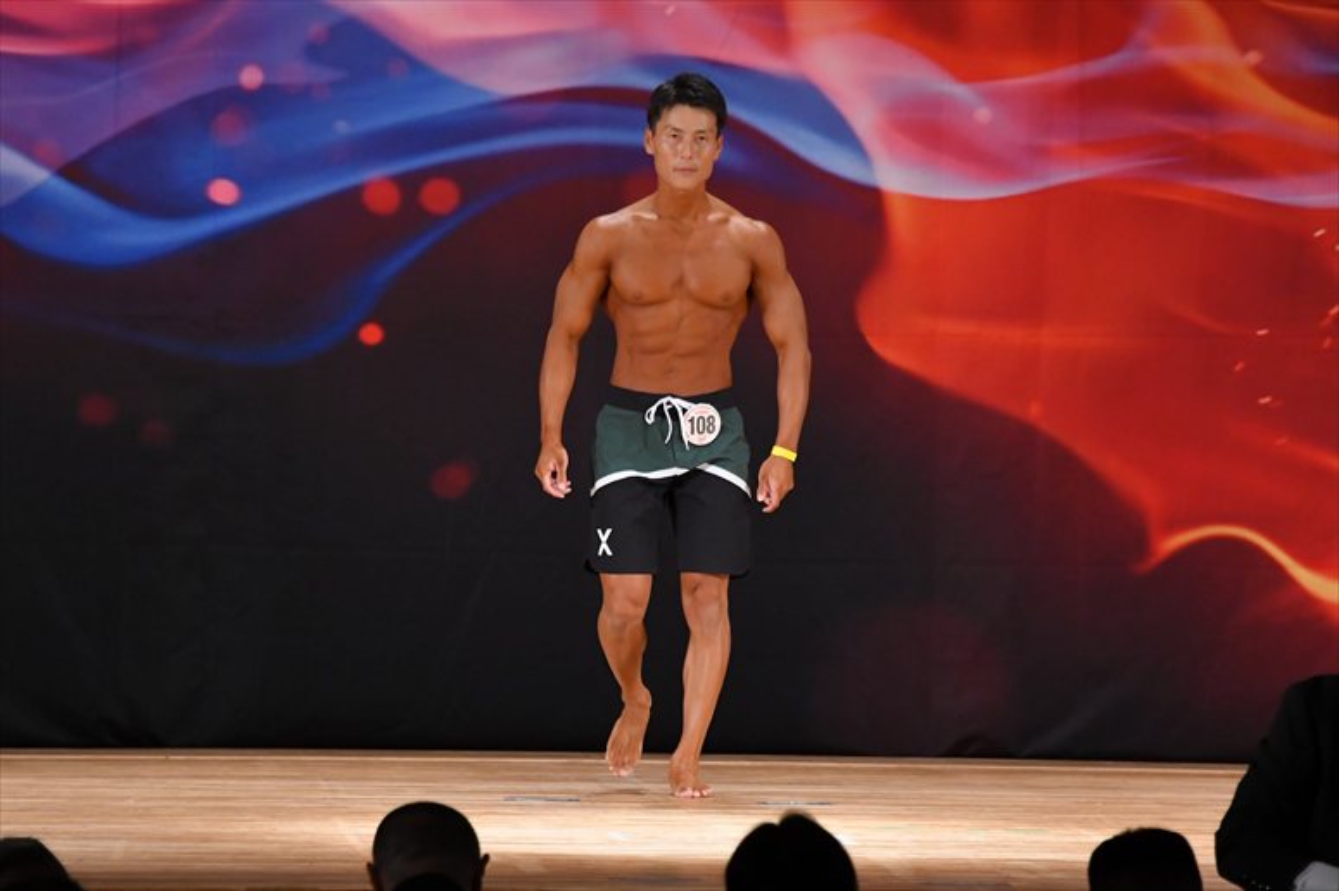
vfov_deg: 5.4
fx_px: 9480
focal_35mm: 255
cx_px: 670
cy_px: 446
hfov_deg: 8.1
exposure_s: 1/400
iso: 3200
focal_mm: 170
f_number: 5.6
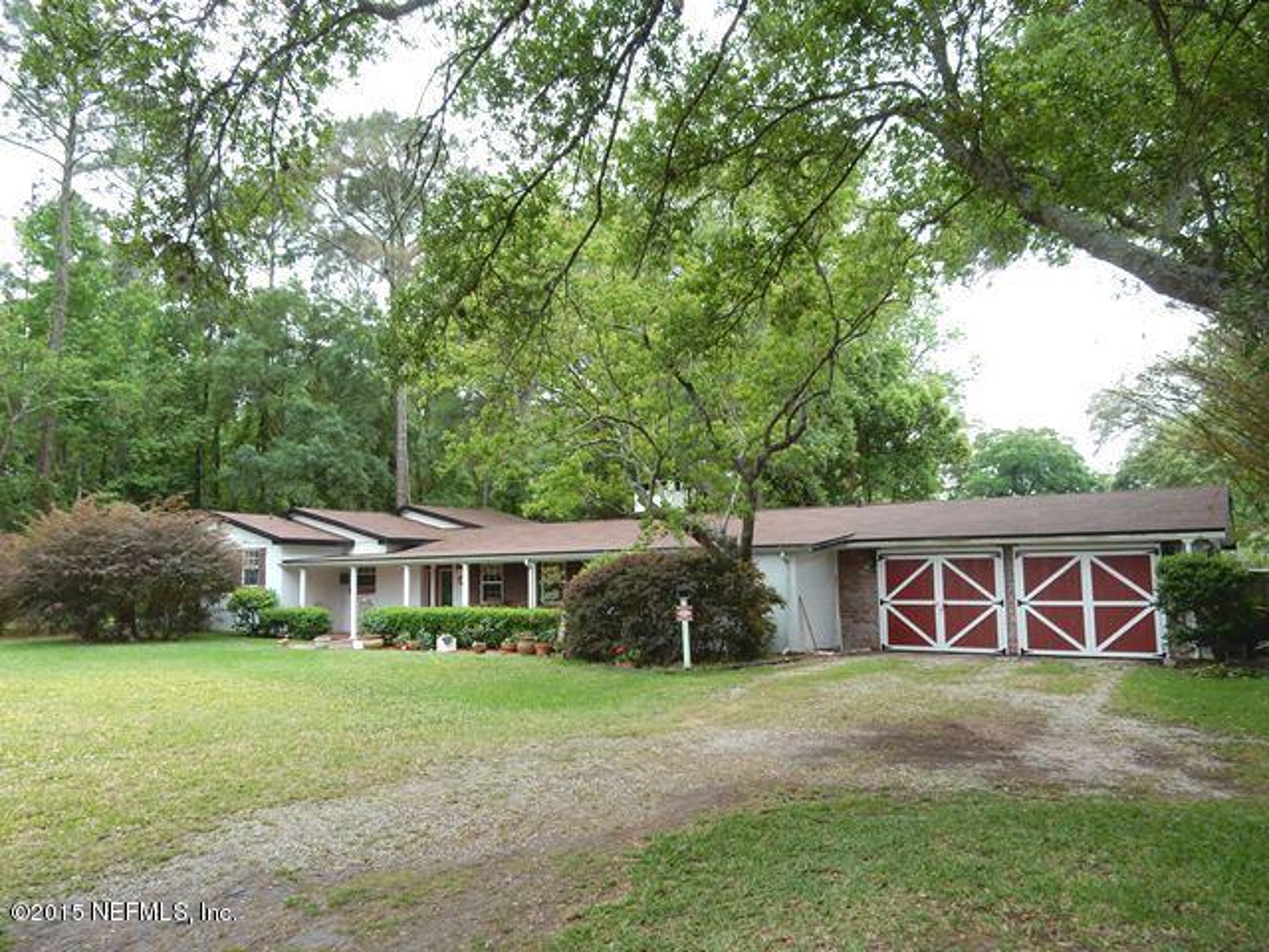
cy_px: 476
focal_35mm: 25
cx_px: 634
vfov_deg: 54.9
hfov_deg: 69.4
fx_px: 916
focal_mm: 4.5
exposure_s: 1/200
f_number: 3.7
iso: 125
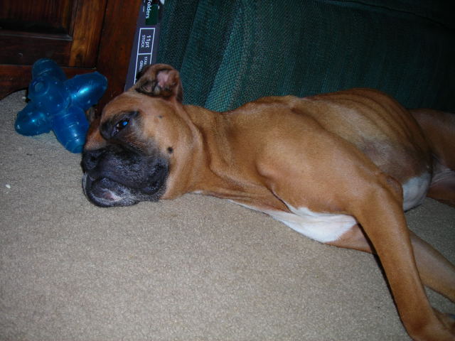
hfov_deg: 49.0
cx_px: 228
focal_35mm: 38
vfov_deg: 37.7
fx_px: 499
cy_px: 170
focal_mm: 6.3
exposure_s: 1/60.1
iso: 50
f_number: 3.2
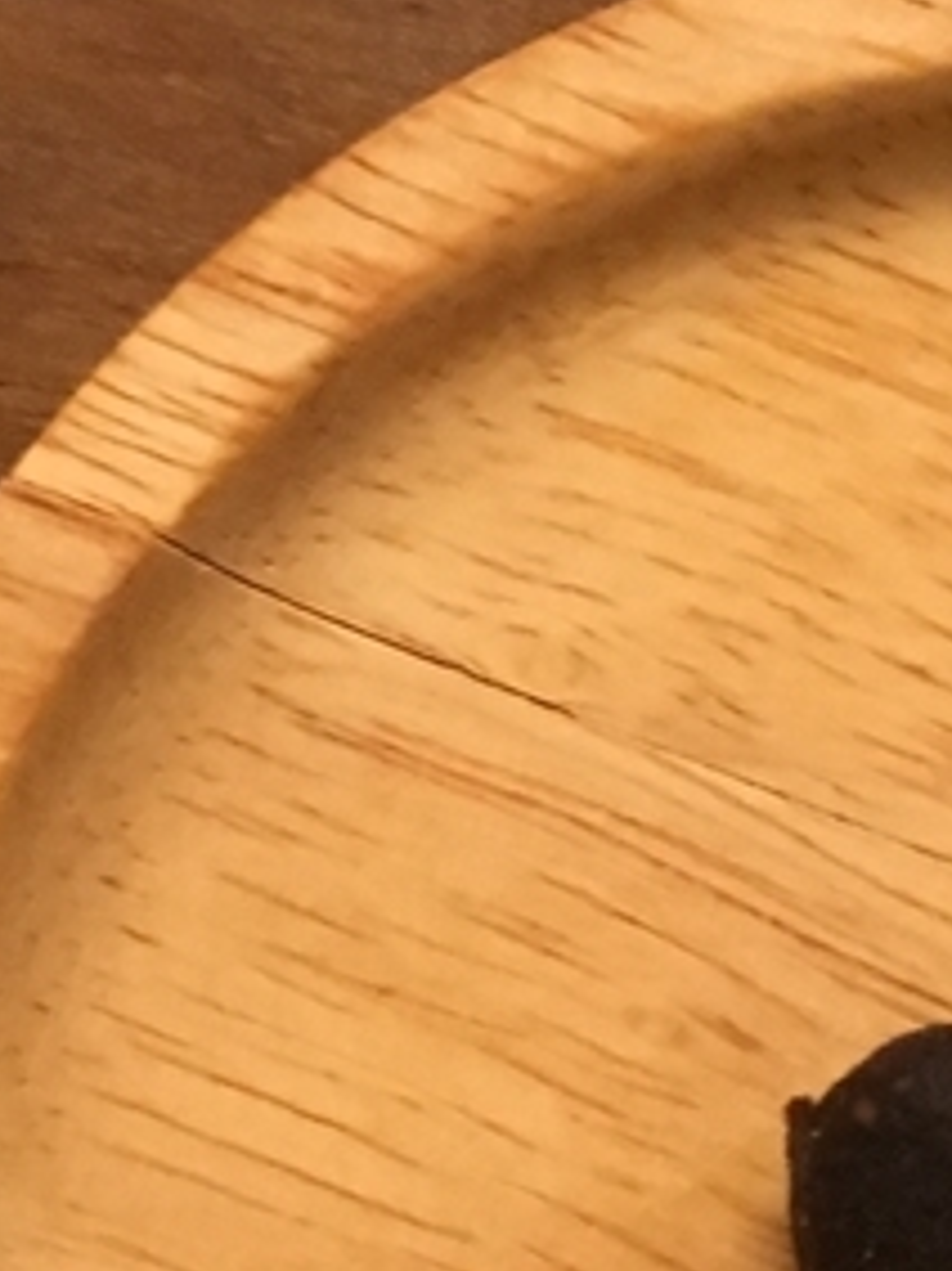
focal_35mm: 123
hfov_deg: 12.0
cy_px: 1217
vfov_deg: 15.8
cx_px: 871
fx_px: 4514
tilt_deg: -88.1
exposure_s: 1/17
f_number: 2.2
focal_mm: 4.15
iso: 200
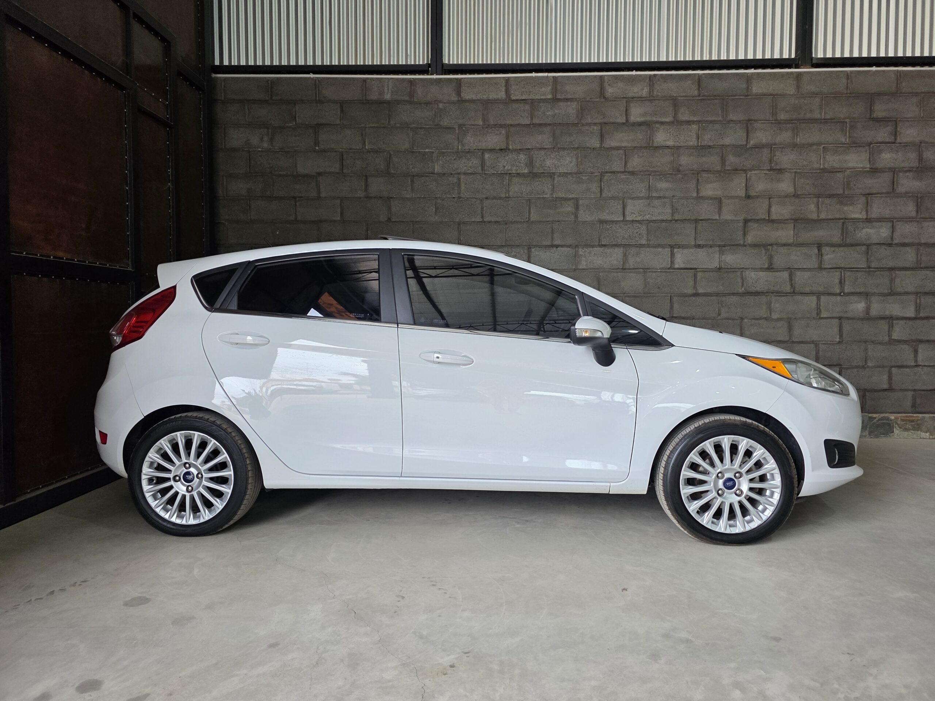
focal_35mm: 23
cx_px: 468
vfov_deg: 58.9
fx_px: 621
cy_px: 350
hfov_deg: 73.9
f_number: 1.7
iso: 125
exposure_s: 1/180
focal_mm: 6.3
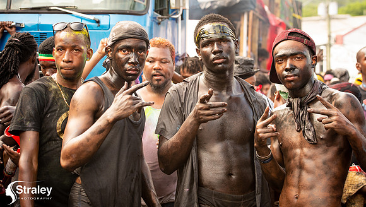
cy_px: 85
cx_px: 183
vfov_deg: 16.5
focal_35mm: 73
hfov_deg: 28.9
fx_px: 711
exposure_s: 1/160
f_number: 5.6
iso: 500
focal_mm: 70
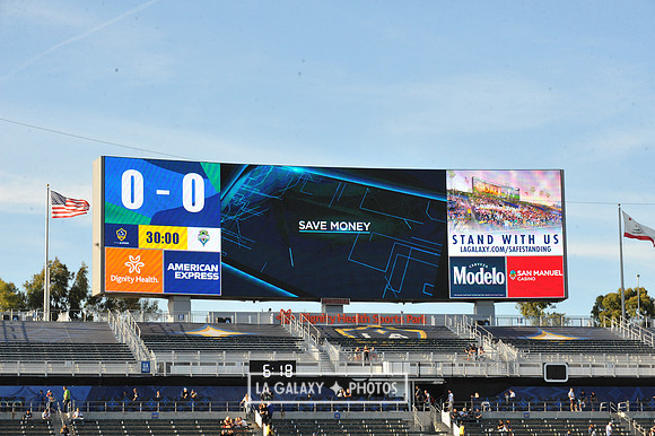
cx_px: 328
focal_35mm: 105
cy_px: 218
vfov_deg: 13.0
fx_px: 1909
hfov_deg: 19.5
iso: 1600
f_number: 14
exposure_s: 1/800
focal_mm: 105
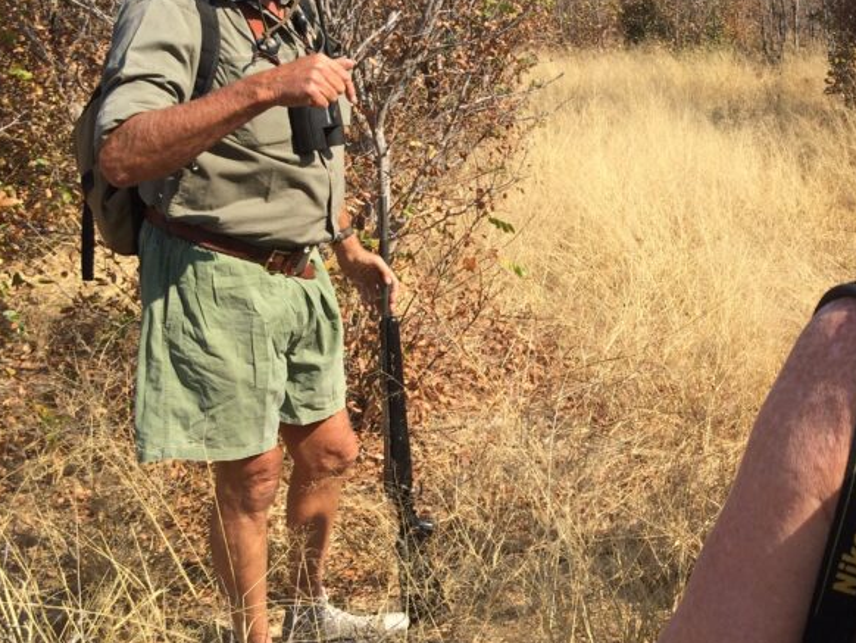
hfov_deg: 36.2
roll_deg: +1.3
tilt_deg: -13.1
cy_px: 322
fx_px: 1262
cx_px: 682
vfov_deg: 28.6
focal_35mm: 51
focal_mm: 4.15
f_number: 2.2
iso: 32
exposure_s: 1/1466
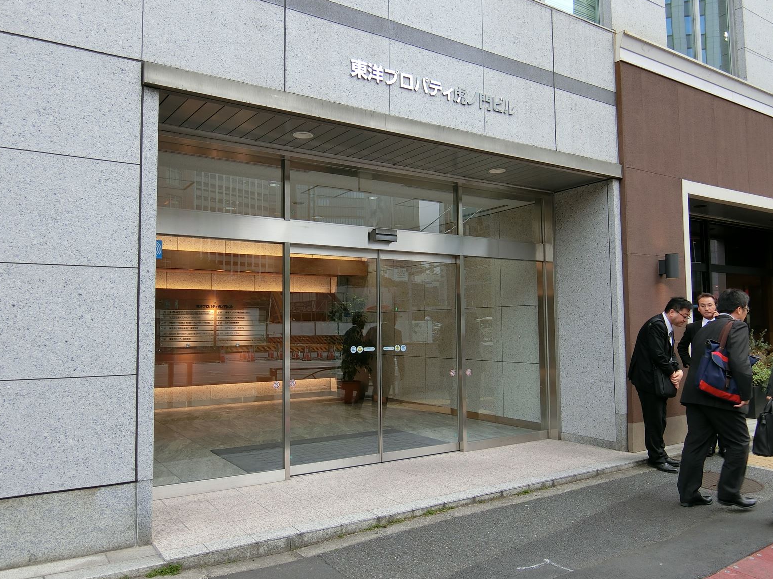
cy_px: 297
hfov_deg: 63.4
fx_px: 625
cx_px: 380
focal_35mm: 28
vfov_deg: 49.7
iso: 100
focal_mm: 5.7
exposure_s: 1/125
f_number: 3.1
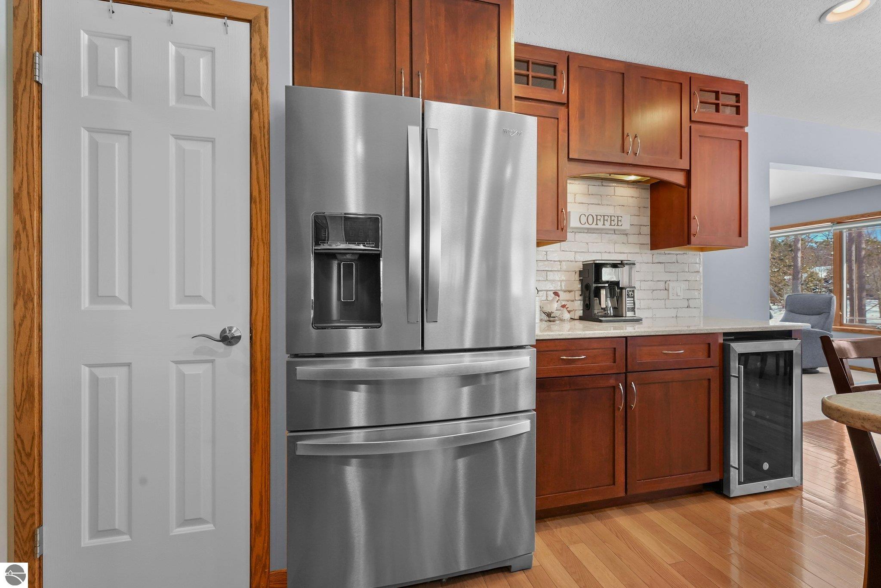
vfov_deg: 76.3
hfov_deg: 99.3
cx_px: 440
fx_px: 375
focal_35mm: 15
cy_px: 294
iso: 2000
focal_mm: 15.3
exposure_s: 1/20
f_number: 10
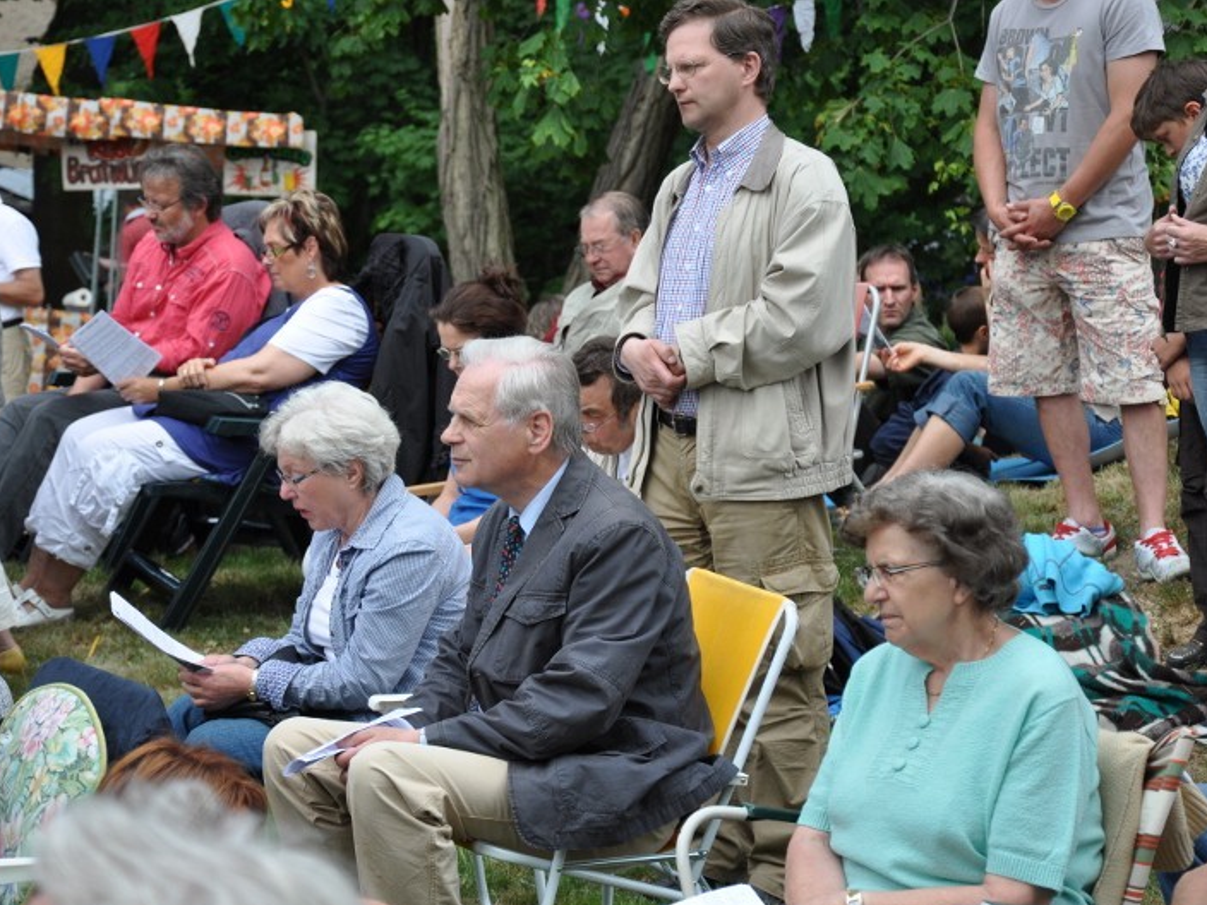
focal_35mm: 108
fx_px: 3766
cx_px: 562
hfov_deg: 18.2
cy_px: 453
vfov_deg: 13.7
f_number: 6.3
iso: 400
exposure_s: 1/640
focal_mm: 66
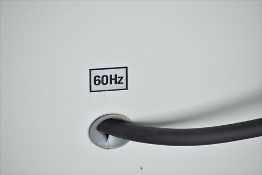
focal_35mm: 315
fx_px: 2294
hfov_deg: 6.5
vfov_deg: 4.4
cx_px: 131
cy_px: 88
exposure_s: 1/320
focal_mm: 210
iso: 1250
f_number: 6.3
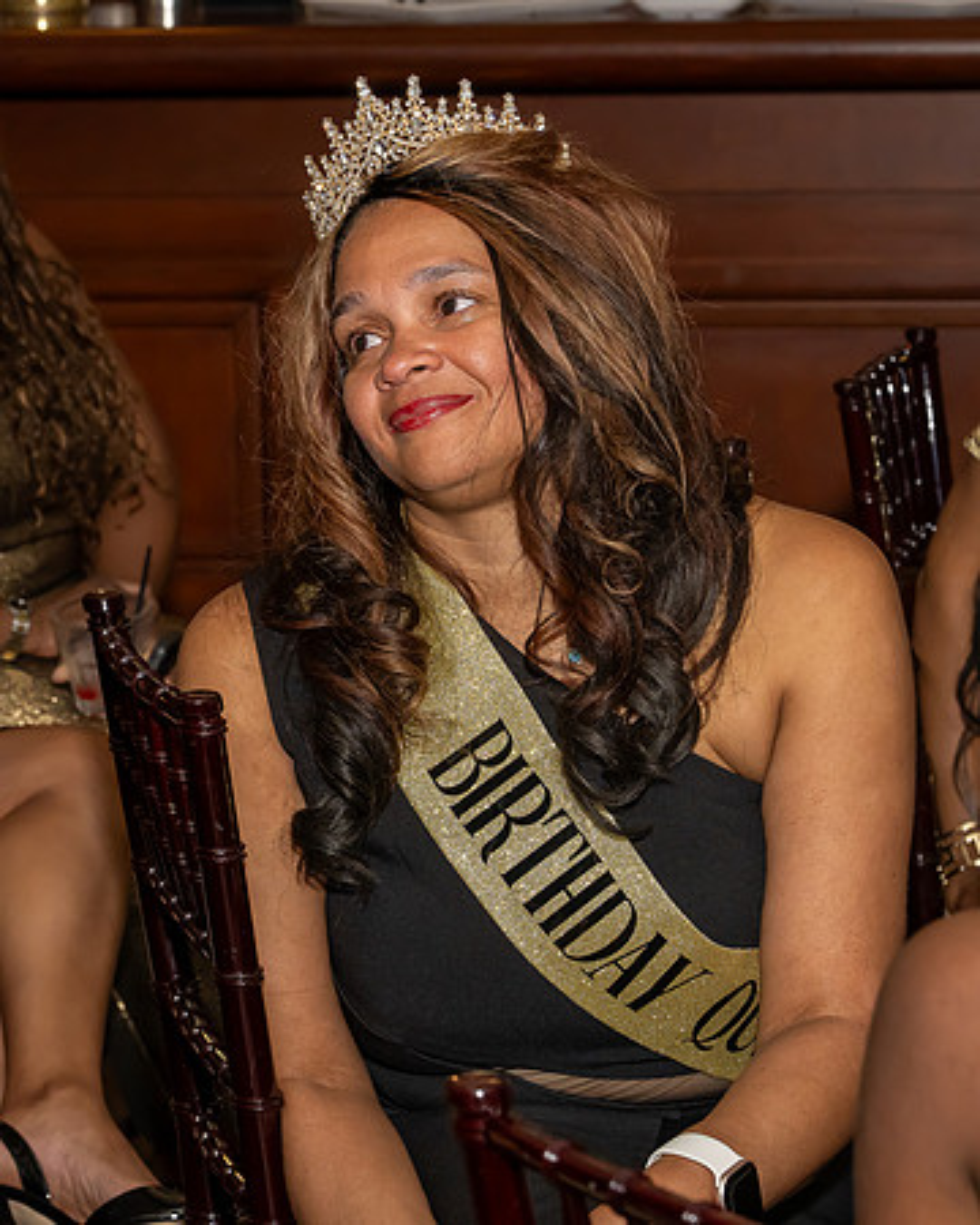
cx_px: 343
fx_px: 5140
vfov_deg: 13.6
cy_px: 600
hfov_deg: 10.9
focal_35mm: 142
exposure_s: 1/250
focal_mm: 70
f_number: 7.1
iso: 800
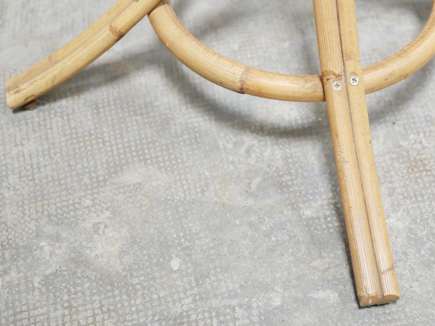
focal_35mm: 64
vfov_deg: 22.7
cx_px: 288
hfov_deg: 30.0
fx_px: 805
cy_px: 84
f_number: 1.7
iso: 640
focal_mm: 20
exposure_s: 1/60
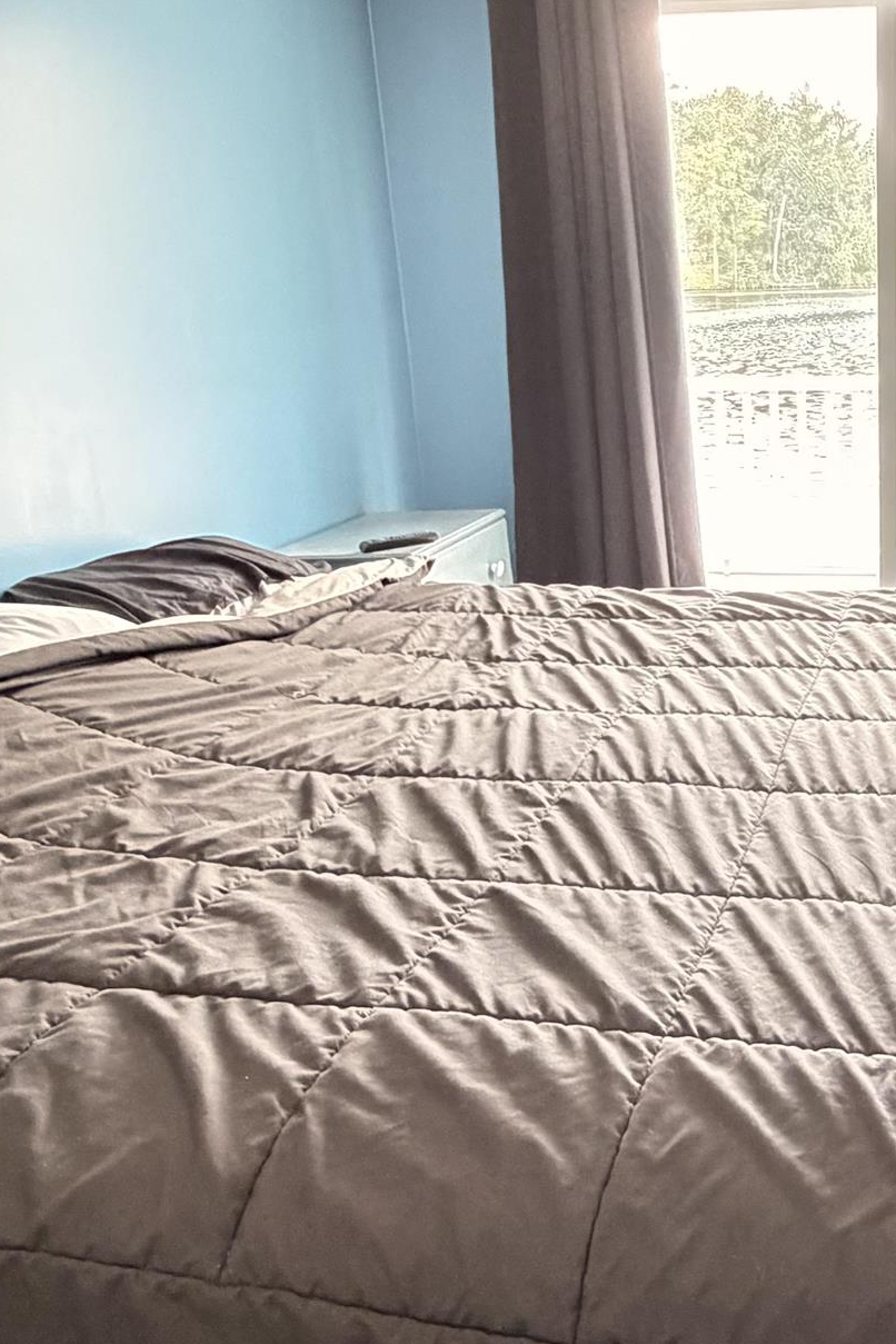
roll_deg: +1.8
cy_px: 709
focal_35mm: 37
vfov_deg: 51.9
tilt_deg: -16.2
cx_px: 842
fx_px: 1381
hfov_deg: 33.6
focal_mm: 2.22
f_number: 2.2
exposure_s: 1/60
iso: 800
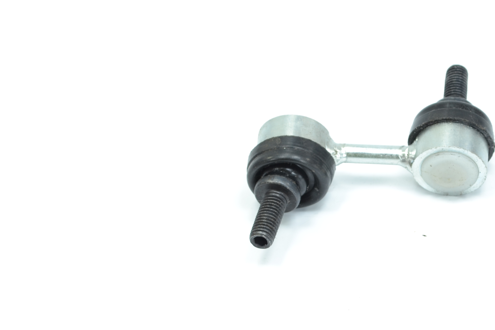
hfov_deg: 17.8
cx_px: 369
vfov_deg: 12.0
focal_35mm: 114
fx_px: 1567
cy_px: 167
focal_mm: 46
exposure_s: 1/30
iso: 100
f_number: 7.1
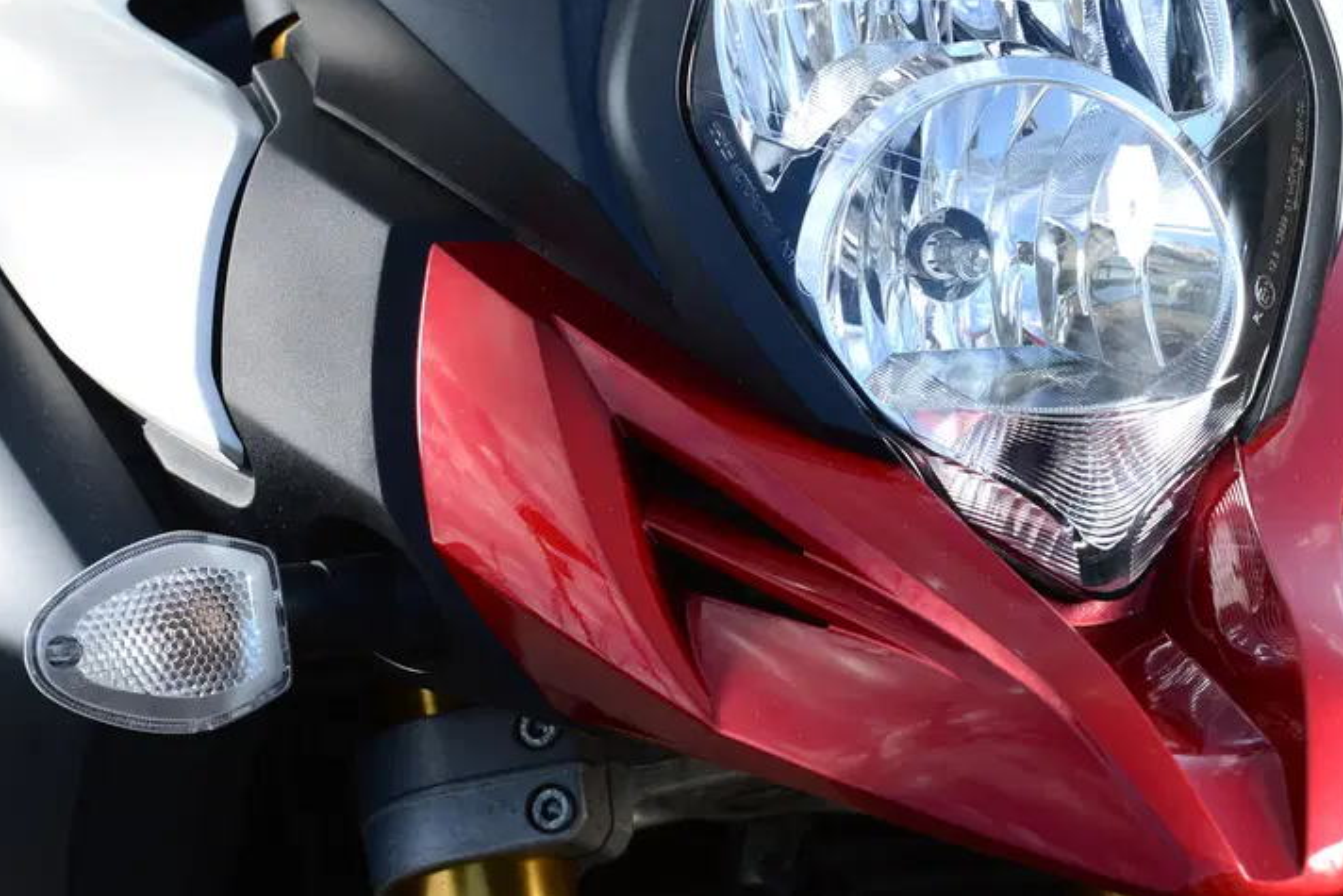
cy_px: 273
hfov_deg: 7.4
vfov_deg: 4.9
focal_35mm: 278
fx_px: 10372
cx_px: 705
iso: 200
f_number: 8
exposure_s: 1/200
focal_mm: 165
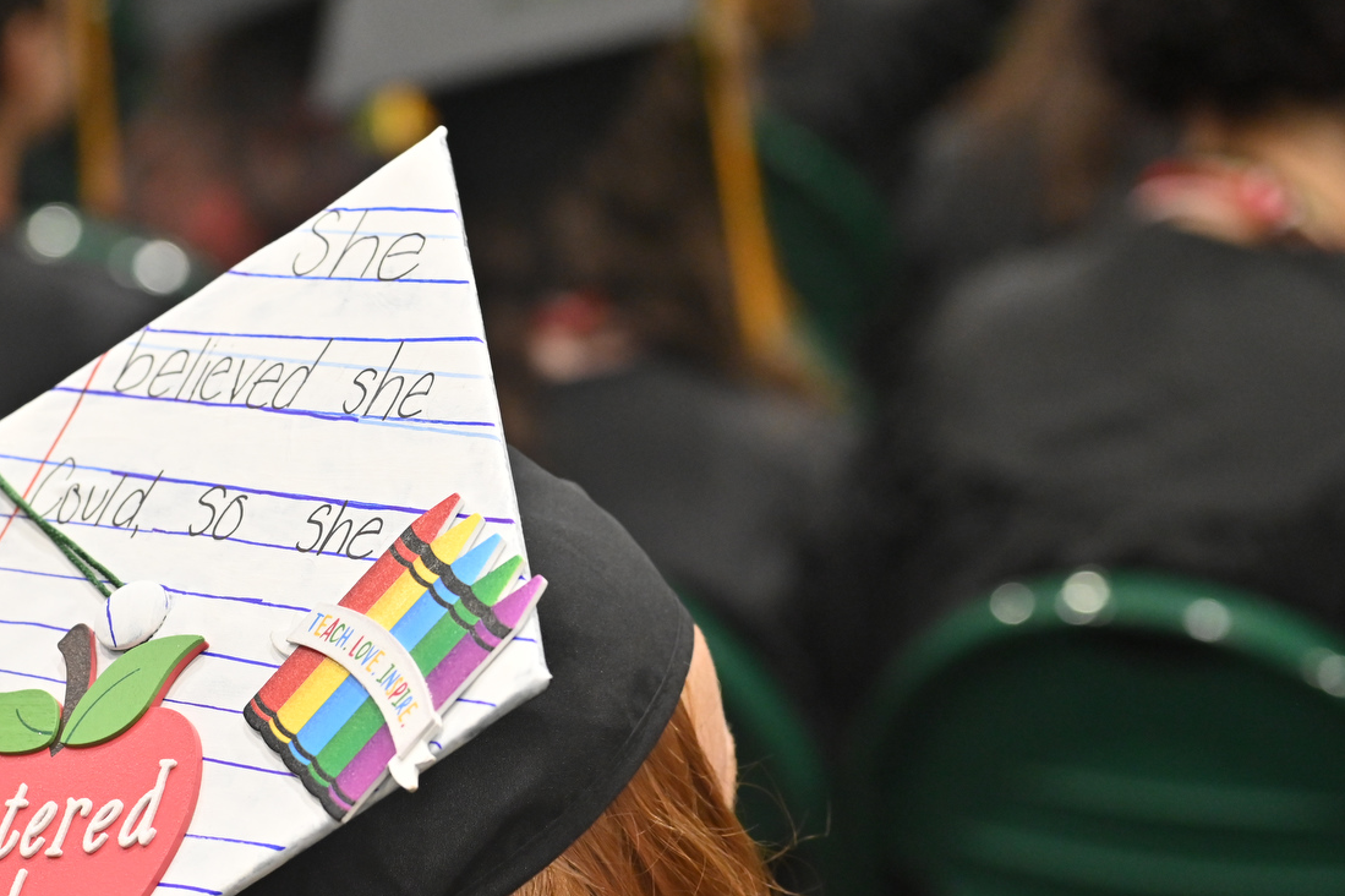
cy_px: 637
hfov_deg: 12.3
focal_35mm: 167
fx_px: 6237
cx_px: 257
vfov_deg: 8.2
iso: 2500
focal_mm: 102
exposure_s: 1/250
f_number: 5
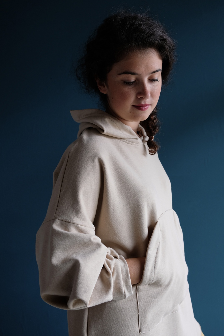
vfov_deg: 60.3
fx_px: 289
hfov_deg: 42.3
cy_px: 168
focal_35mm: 31
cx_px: 112
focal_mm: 20.5
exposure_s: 1/60
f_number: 4
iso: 640
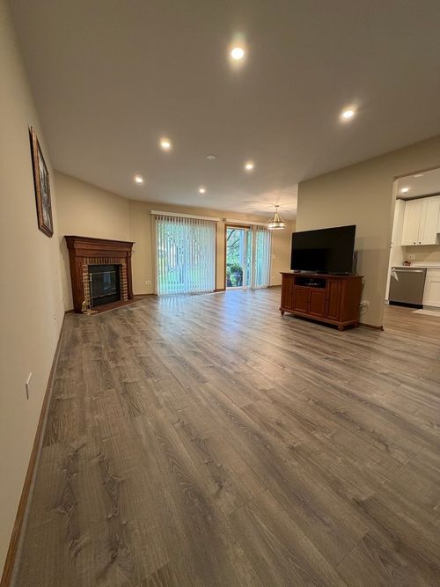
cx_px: 220
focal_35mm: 14
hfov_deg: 85.7
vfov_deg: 102.1
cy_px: 294
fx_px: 237
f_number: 2.2
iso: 200
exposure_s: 1/60
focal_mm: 2.22
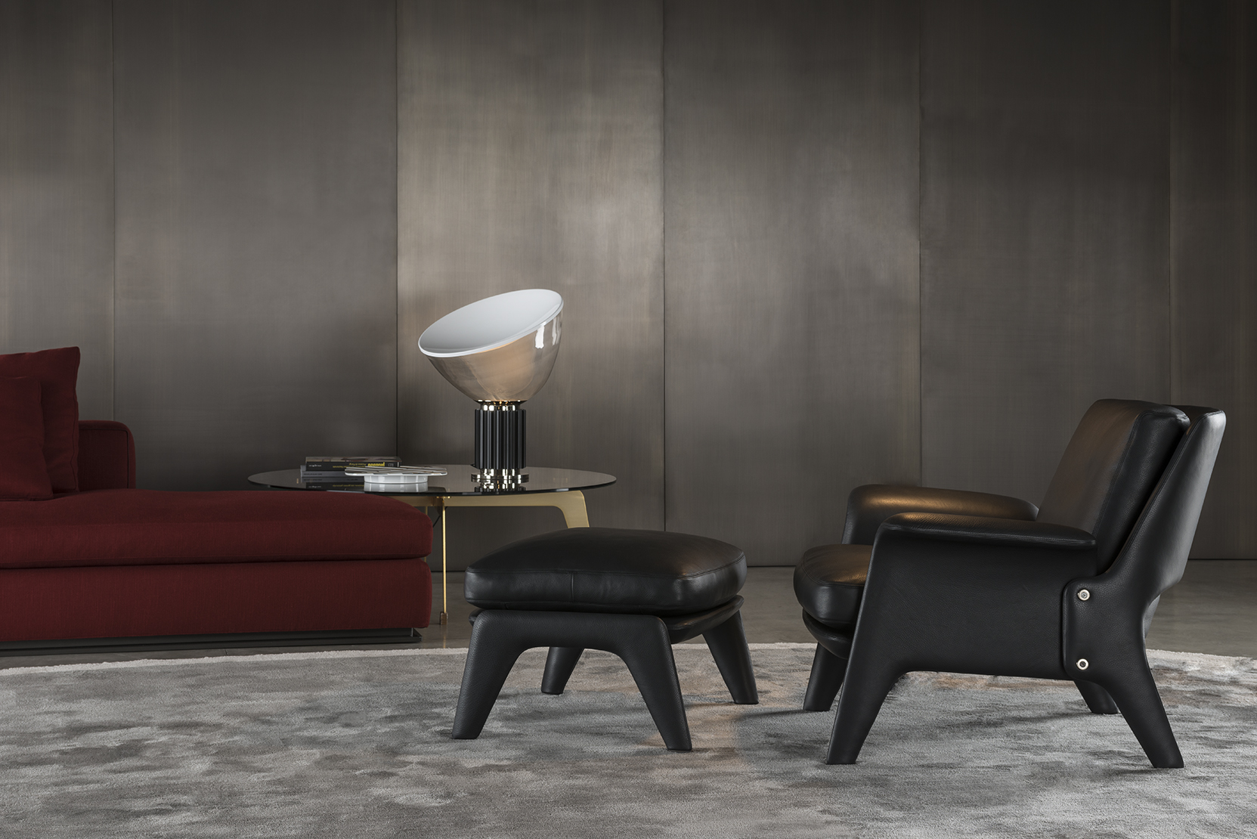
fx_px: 2445
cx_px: 628
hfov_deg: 28.8
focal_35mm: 70
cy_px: 420
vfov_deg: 19.5
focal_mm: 70
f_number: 16
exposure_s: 1.6
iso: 100
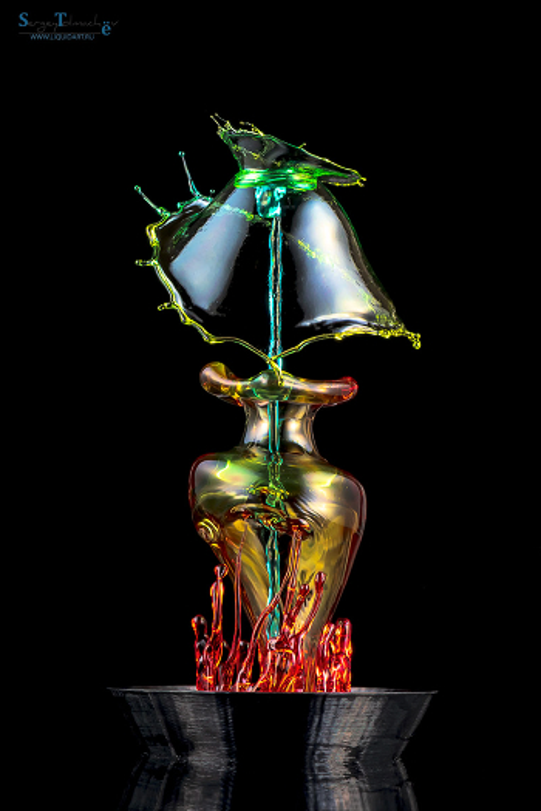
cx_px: 270
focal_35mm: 105
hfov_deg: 13.0
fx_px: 2367
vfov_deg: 19.5
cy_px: 406
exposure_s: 1/125
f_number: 16
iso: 200
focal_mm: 105
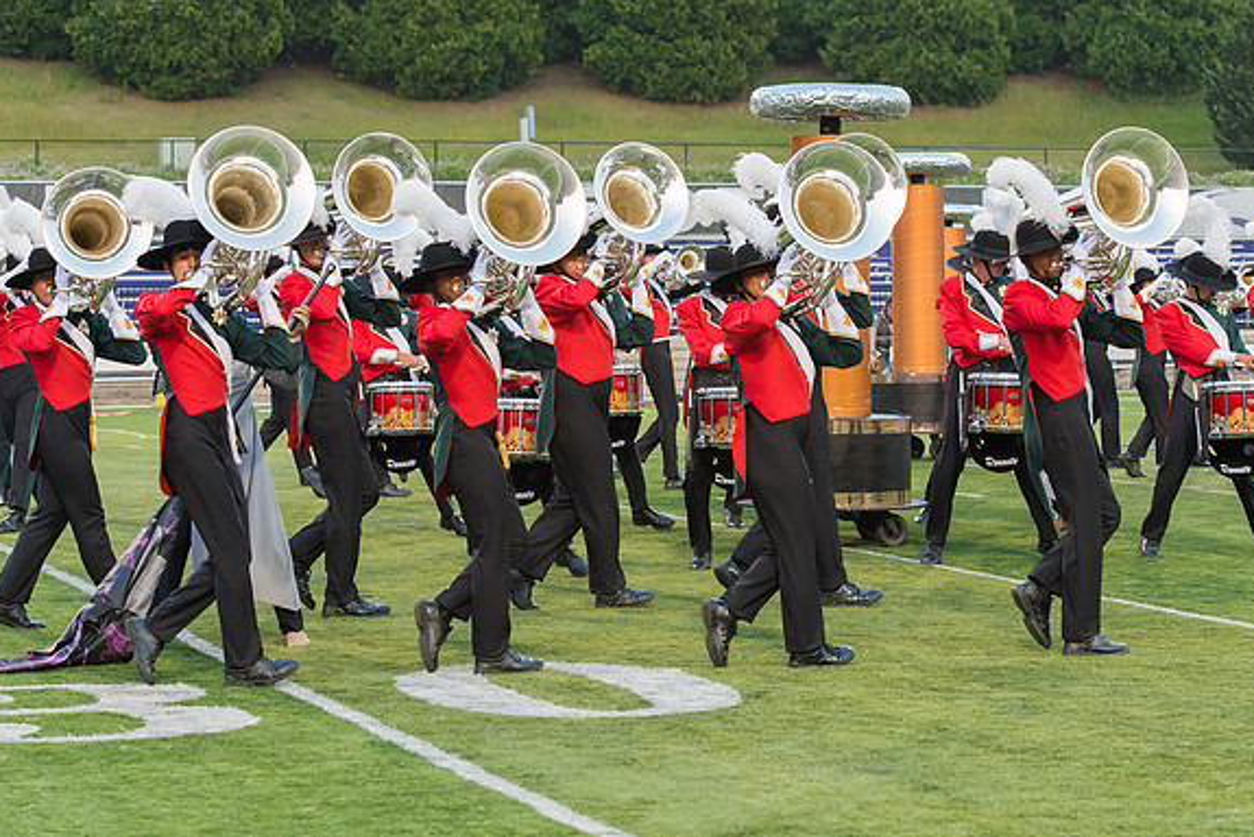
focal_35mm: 103
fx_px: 3589
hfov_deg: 19.8
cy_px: 364
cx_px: 685
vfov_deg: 13.3
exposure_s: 1/640
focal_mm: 86
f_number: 5
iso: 3200
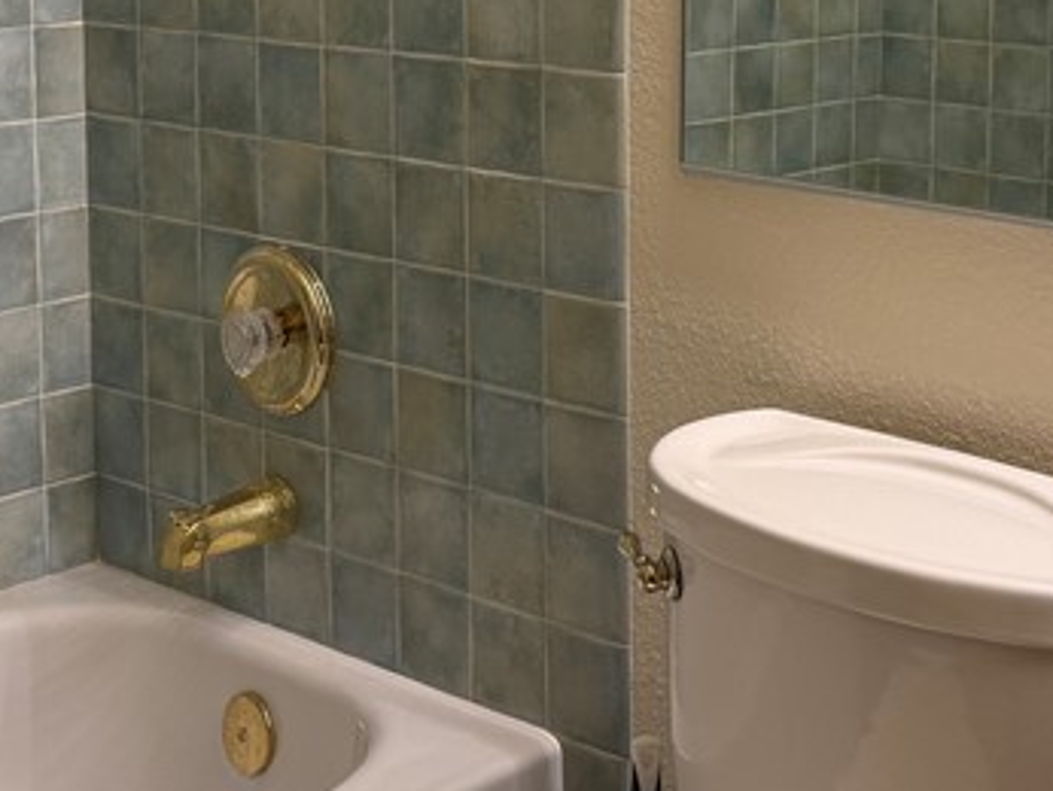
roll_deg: -0.2
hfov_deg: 27.3
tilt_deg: -5.6
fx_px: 2161
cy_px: 33
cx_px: 660
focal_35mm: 71
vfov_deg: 20.2
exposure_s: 1/120
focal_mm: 6.76
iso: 100
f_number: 1.78
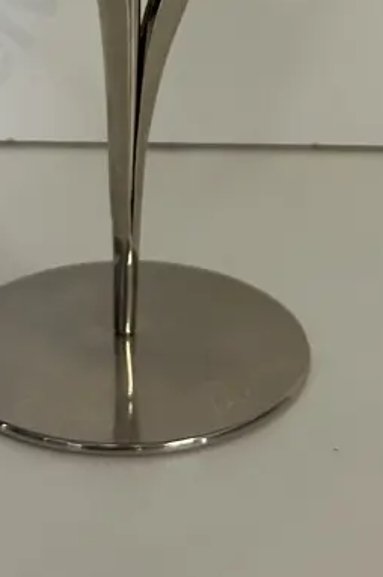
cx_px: 163
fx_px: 2142
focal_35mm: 134
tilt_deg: -17.2
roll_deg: -0.7
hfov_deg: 10.2
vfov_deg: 14.6
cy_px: -178
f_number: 1.78
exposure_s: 1/50
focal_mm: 6.86
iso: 100
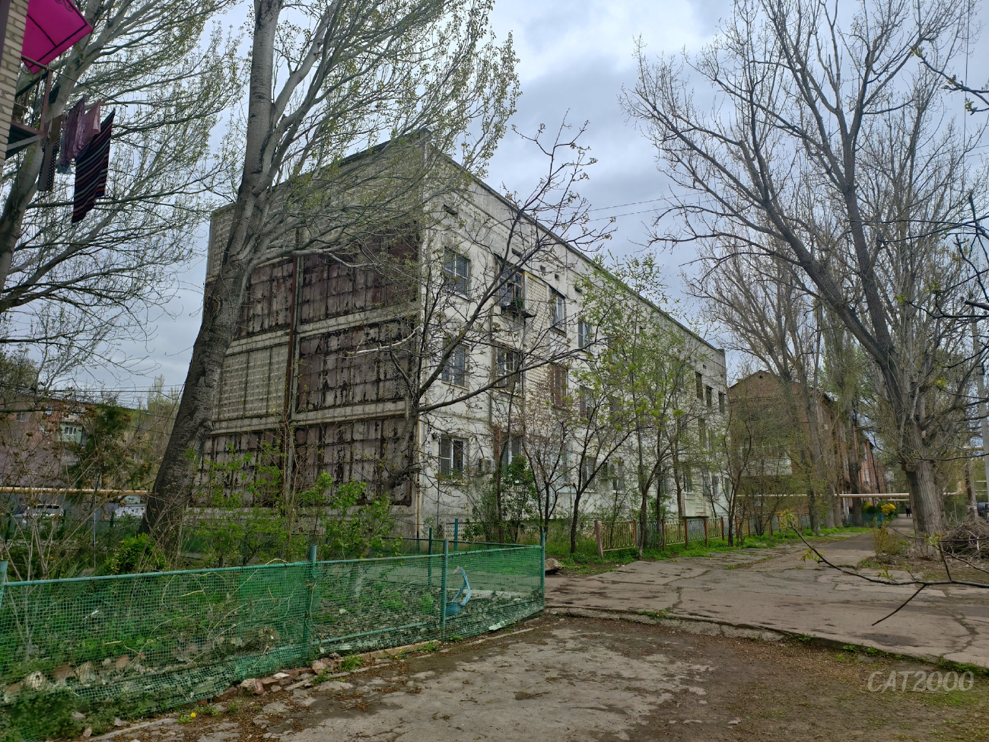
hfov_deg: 73.9
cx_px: 494
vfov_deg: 58.9
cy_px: 371
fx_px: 657
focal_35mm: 23
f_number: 1.57
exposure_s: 1/1178
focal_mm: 6.54
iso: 72
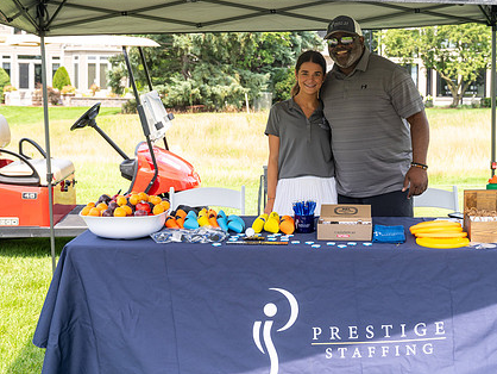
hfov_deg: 30.2
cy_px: 158
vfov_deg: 22.9
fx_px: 919
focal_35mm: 64
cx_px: 298
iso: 250
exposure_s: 1/500
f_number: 5
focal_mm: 48
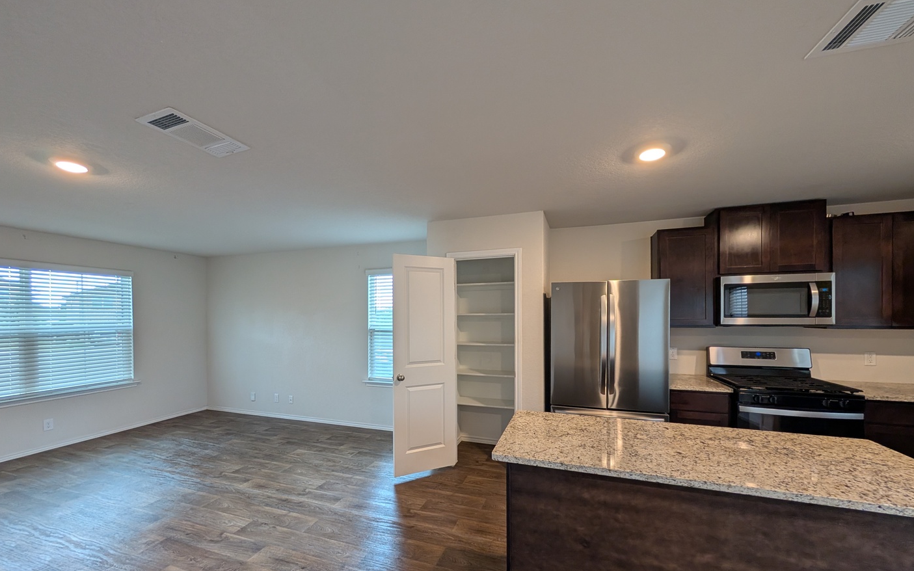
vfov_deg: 82.5
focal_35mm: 13
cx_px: 457
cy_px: 317
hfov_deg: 109.4
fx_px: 324
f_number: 1.7
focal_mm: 2.02
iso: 93
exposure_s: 1/60
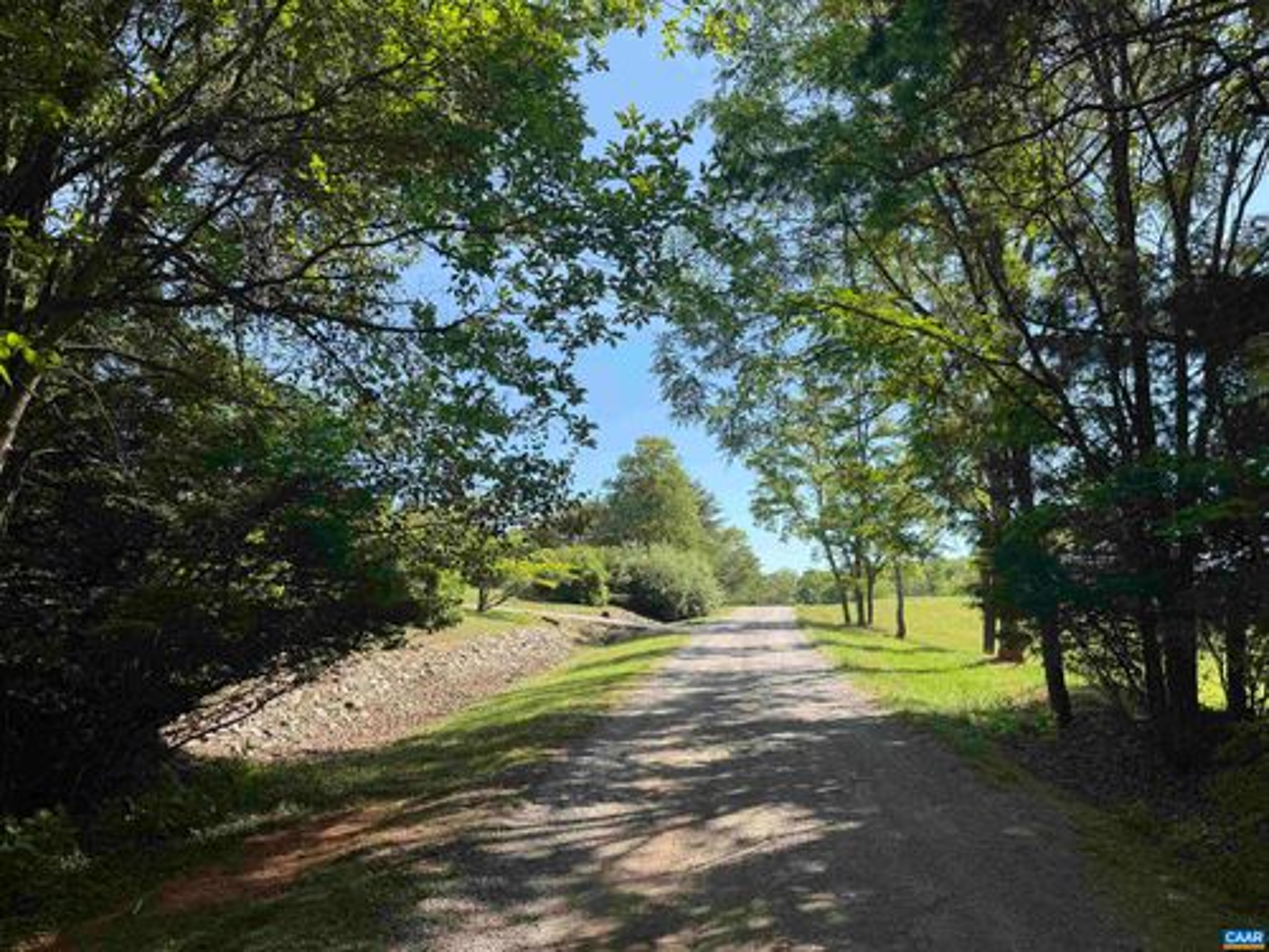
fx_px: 880
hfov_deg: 71.6
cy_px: 476
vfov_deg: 56.8
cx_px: 634
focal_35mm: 24
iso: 80
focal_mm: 6.76
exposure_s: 1/1727
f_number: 1.78
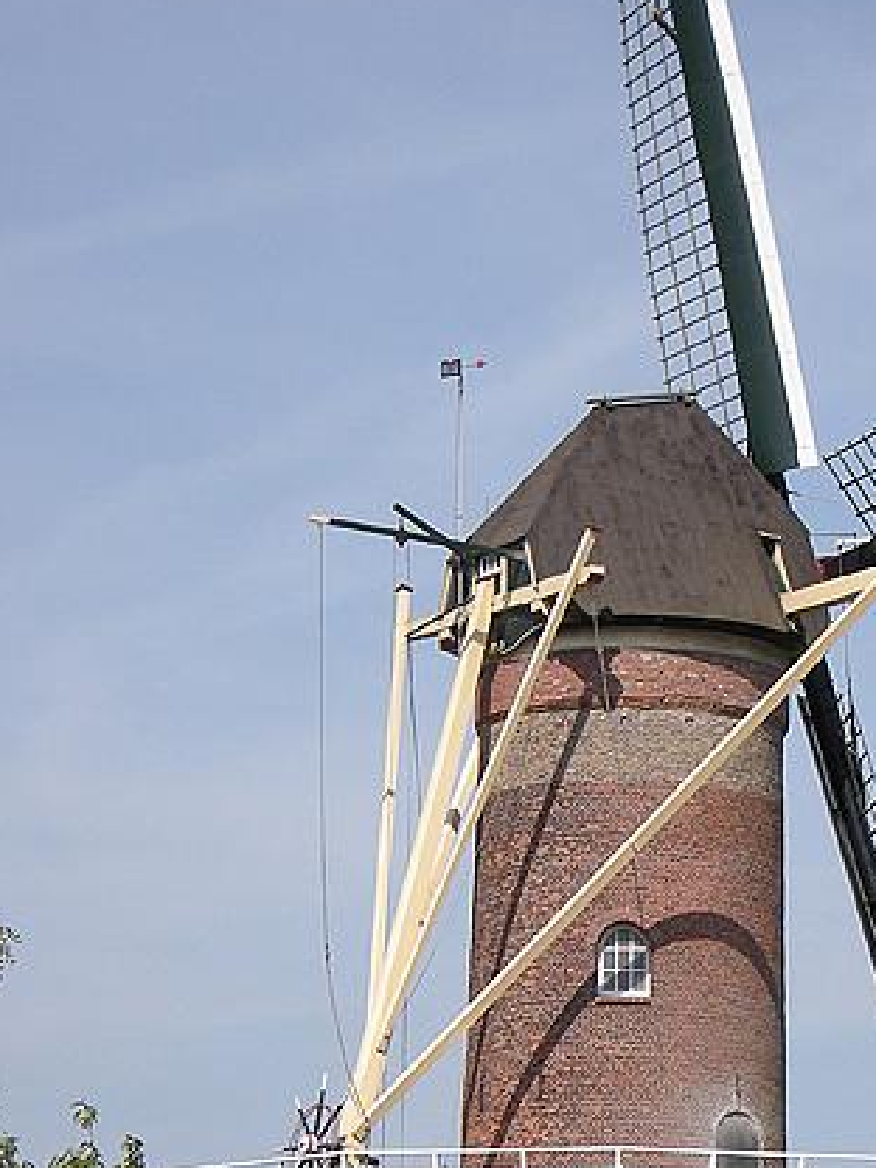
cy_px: 927
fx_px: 6208
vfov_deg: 10.7
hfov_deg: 8.1
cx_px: 644
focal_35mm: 184
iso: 64
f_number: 5.6
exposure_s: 1/343
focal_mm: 17
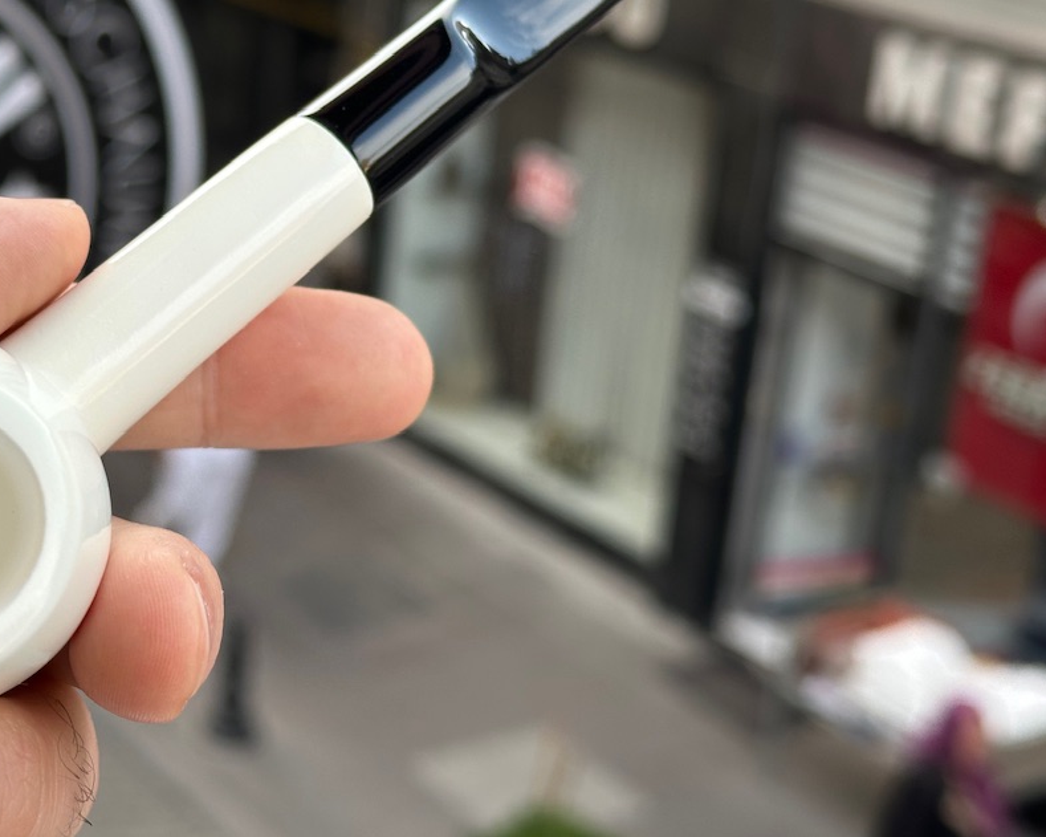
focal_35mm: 76
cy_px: 265
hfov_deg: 24.7
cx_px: 235
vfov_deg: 20.1
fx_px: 2352
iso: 64
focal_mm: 6.86
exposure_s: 1/349
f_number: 1.78
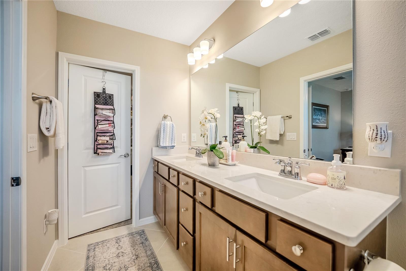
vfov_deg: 81.3
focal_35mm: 14
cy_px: 136
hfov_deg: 104.2
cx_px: 203
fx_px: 158
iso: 2000
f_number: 3.5
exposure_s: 1/2500
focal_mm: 14
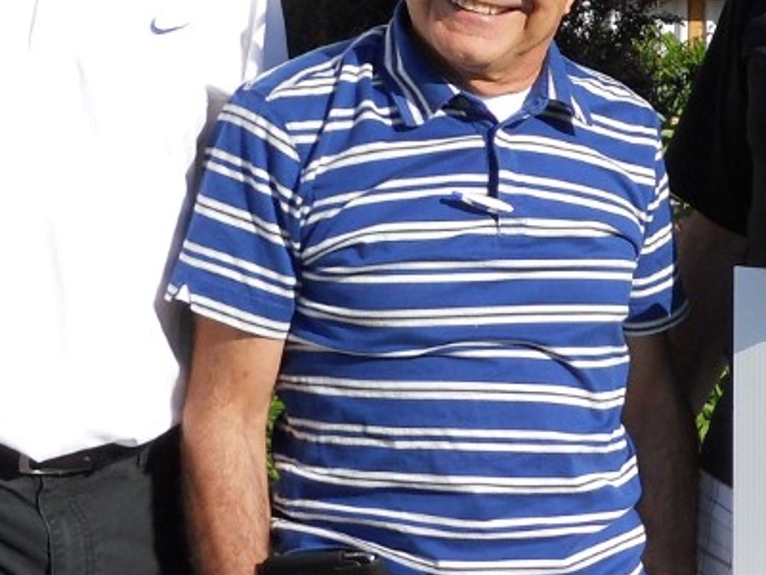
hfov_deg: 16.1
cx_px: 1035
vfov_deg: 12.9
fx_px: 2546
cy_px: 290
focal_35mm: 115
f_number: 5.6
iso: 80
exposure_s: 1/250
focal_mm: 5.7
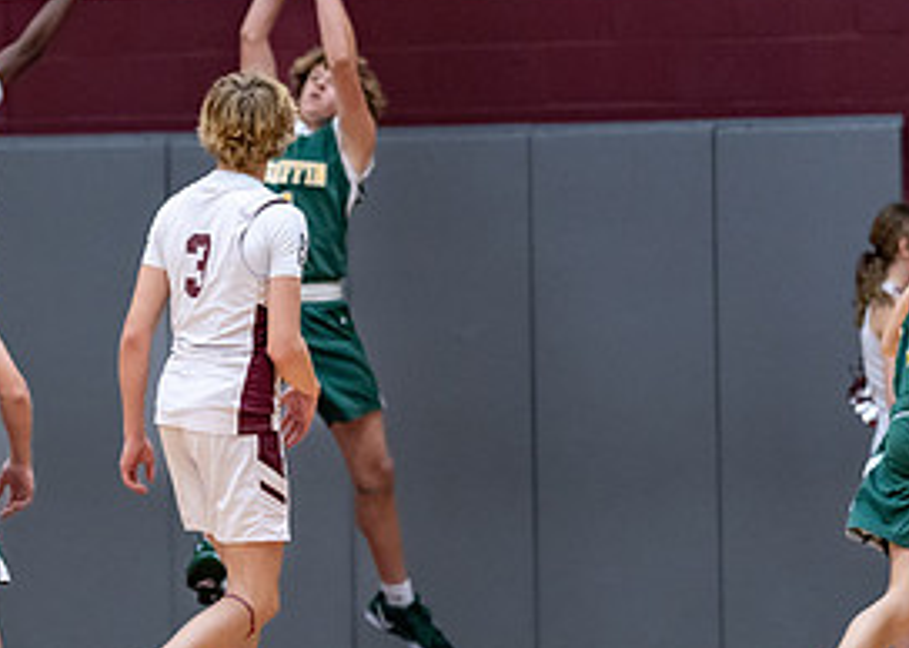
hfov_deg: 5.3
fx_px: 9805
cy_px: 378
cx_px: 163
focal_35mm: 380
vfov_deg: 3.8
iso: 1250
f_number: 1.8
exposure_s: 1/1000
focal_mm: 135
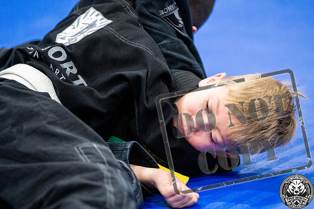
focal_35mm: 200
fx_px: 1745
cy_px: 104
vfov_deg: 6.9
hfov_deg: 10.3
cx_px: 157
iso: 6400
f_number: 2.8
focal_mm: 200
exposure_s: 1/500
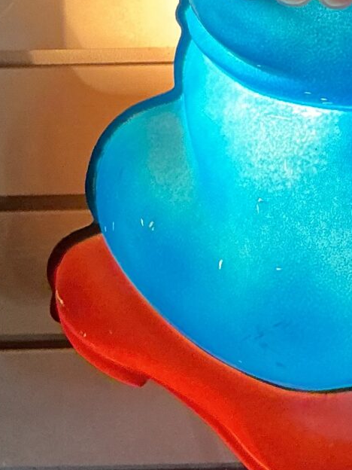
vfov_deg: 15.2
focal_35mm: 119
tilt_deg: -12.6
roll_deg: -0.9
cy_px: -261
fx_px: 1613
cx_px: 475
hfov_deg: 12.0
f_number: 1.8
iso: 250
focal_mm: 3
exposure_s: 1/40
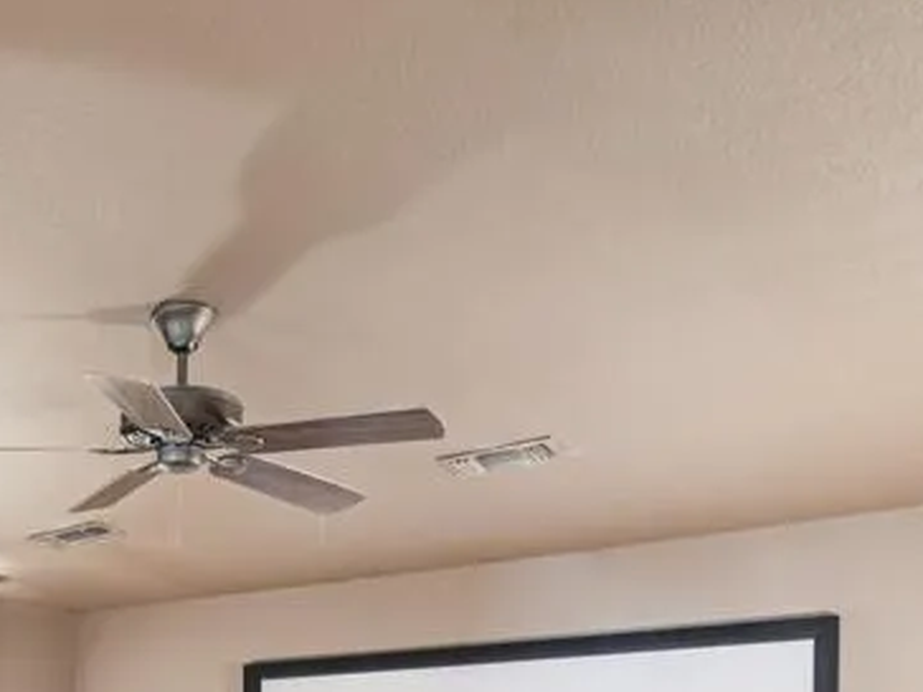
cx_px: 23
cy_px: 821
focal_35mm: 46
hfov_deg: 37.3
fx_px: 1227
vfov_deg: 27.8
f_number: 8
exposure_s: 4
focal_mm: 17
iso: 400
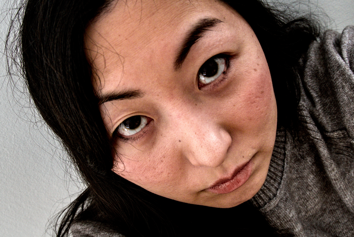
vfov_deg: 30.9
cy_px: 118
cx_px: 177
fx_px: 428
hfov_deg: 44.9
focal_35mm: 44
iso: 2000
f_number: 10
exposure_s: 1/40
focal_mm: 29
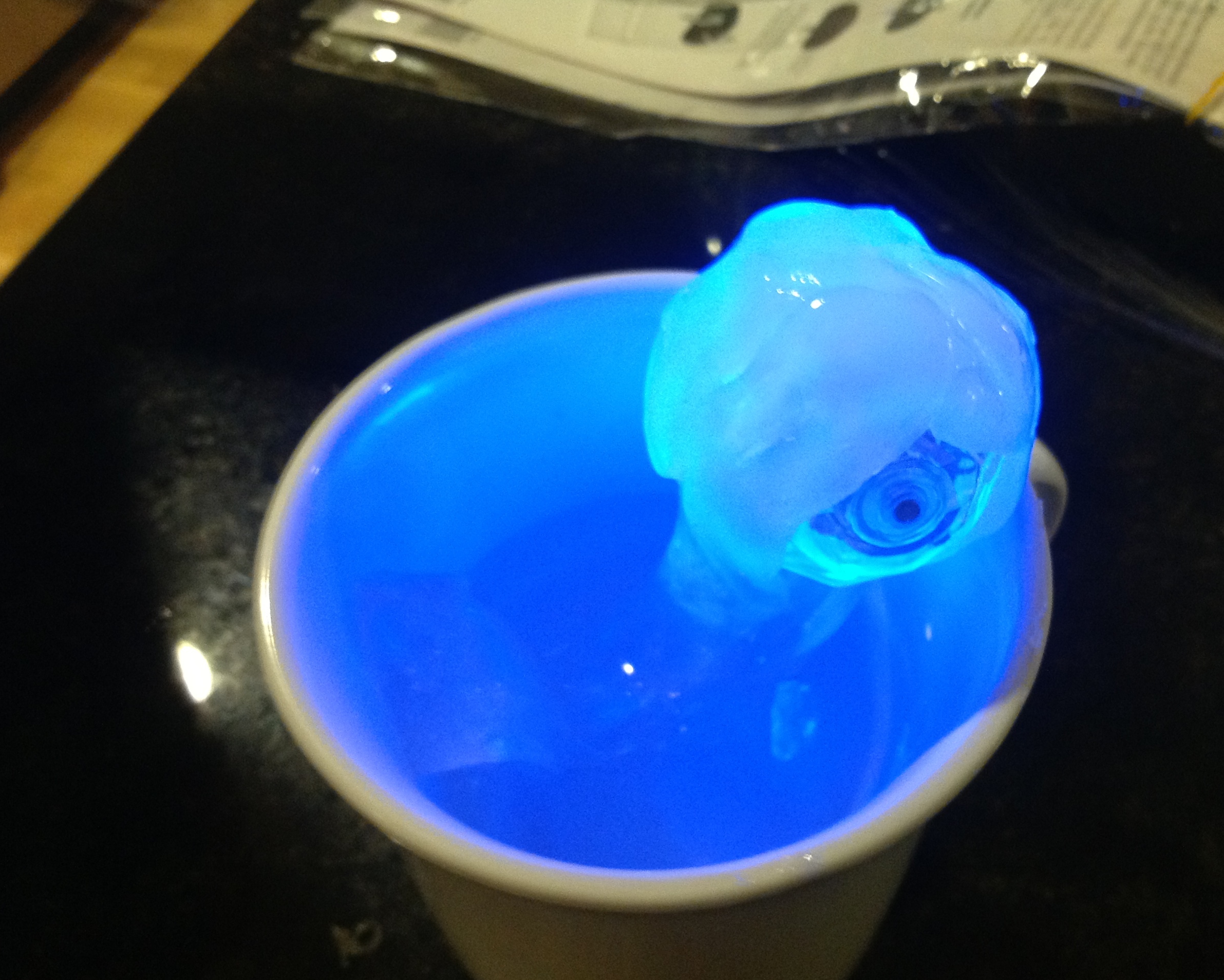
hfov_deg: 49.0
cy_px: 492
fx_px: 1341
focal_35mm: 37
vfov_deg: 40.1
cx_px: 658
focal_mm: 4.28
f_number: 2.4
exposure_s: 1/15
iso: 400
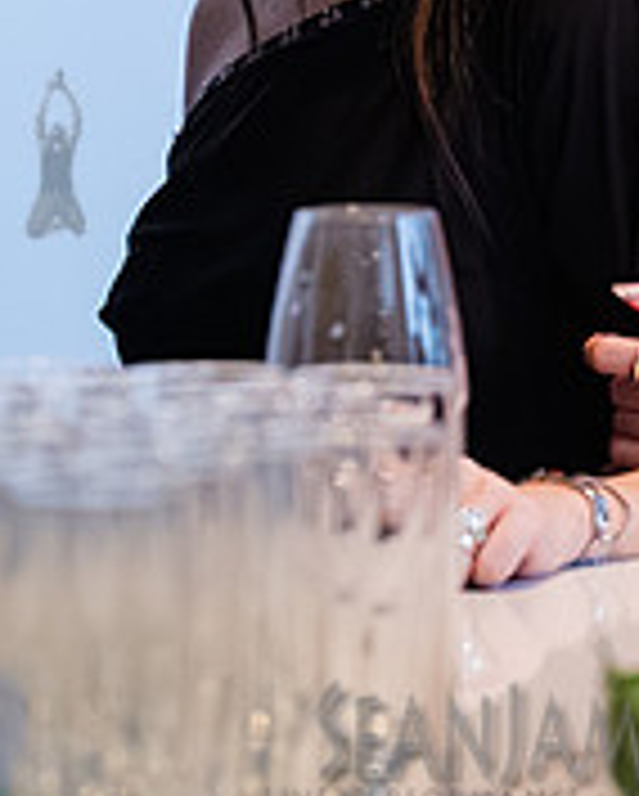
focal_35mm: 309
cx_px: 665
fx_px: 7292
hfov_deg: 5.0
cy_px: -105
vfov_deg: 6.2
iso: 12800
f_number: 4.5
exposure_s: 1/200
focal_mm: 86
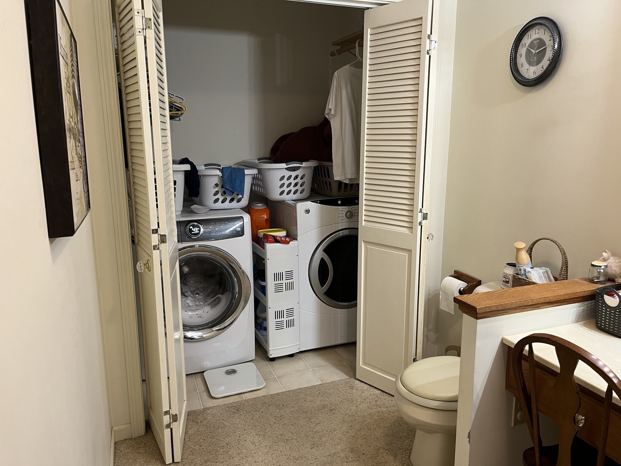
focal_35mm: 26
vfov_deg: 53.1
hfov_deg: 67.3
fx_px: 466
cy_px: 233
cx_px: 310
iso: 125
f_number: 1.6
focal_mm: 5.1
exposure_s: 1/60
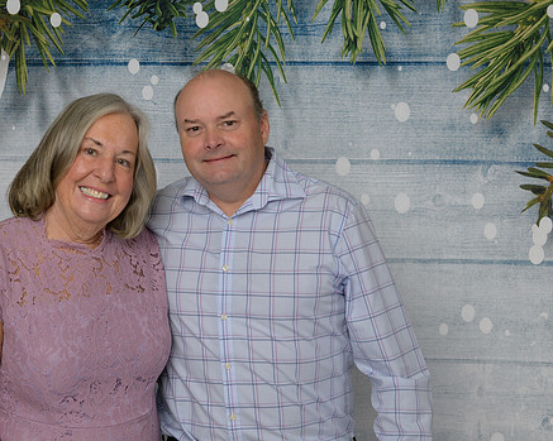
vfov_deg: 23.8
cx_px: 124
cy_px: 188
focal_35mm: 64
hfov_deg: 29.0
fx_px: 1047
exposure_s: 1/125
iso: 400
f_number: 10
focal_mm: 36
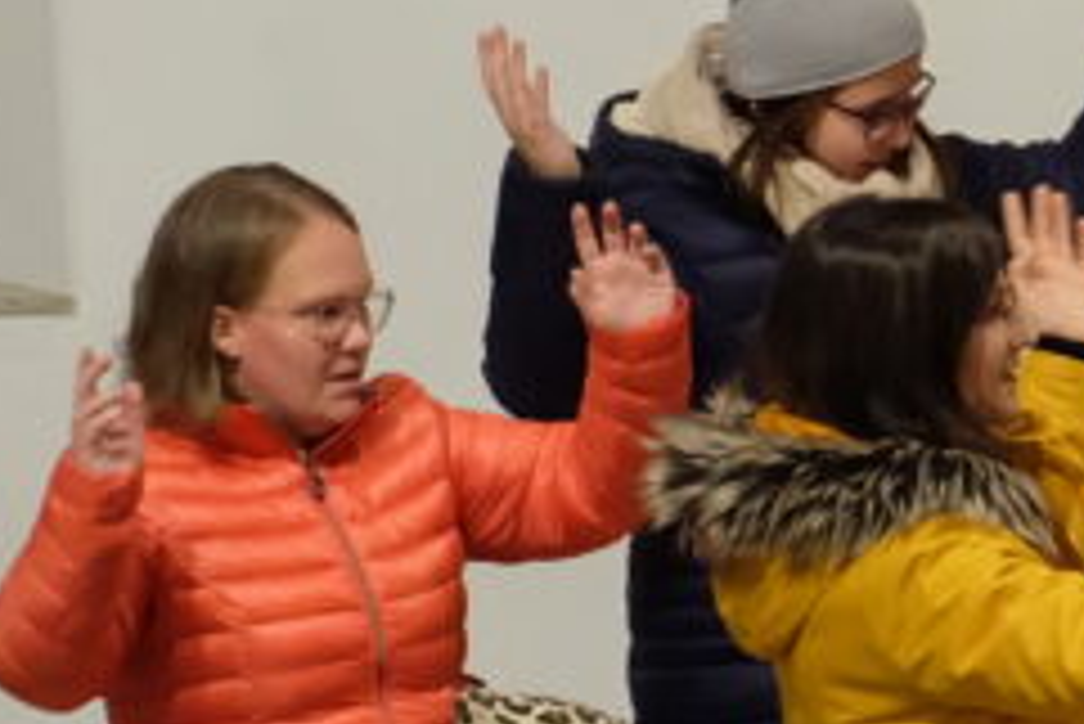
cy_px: 845
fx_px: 15154
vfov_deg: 2.7
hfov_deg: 4.0
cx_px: 2627
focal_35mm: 503
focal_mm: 67.1
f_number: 4.8
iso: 3200
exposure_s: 1/45
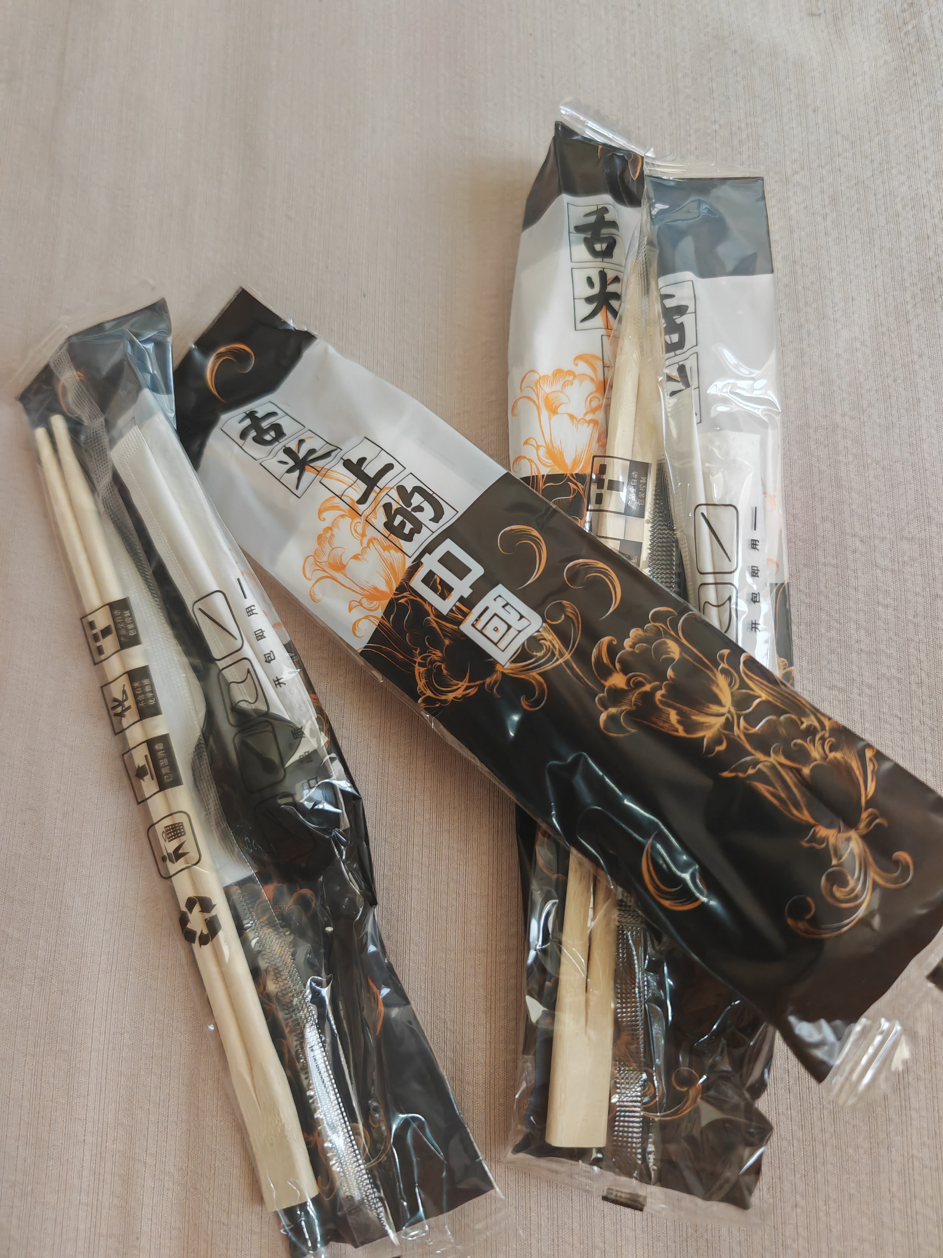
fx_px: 981
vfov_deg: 65.3
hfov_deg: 51.4
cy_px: 629
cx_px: 472
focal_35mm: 27
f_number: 1.6
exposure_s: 1/110
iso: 1250
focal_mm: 7.62
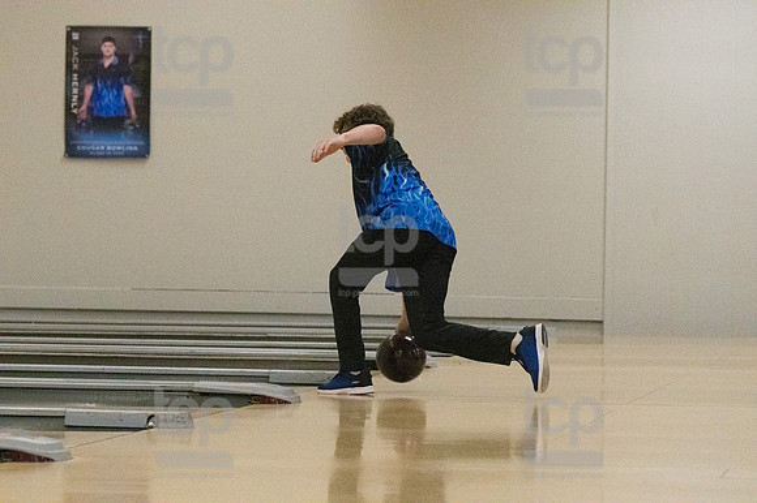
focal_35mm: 153
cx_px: 378
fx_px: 3215
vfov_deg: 9.0
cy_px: 252
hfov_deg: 13.4
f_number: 4
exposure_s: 1/1250
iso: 10000
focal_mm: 102
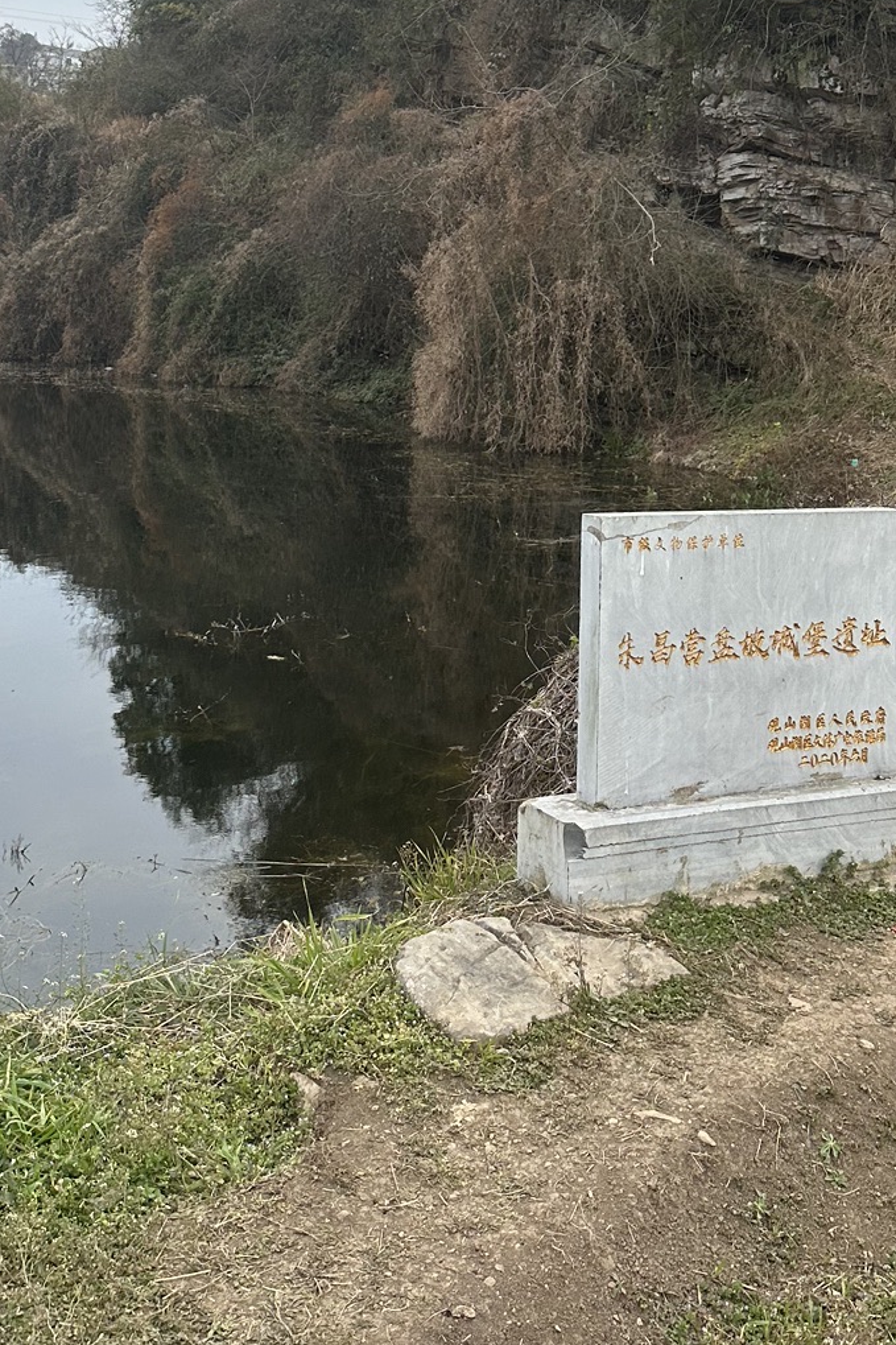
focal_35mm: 49
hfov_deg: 27.5
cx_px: 494
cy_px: 273
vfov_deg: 38.8
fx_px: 1830
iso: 80
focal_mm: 6.86
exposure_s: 1/1357
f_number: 1.78
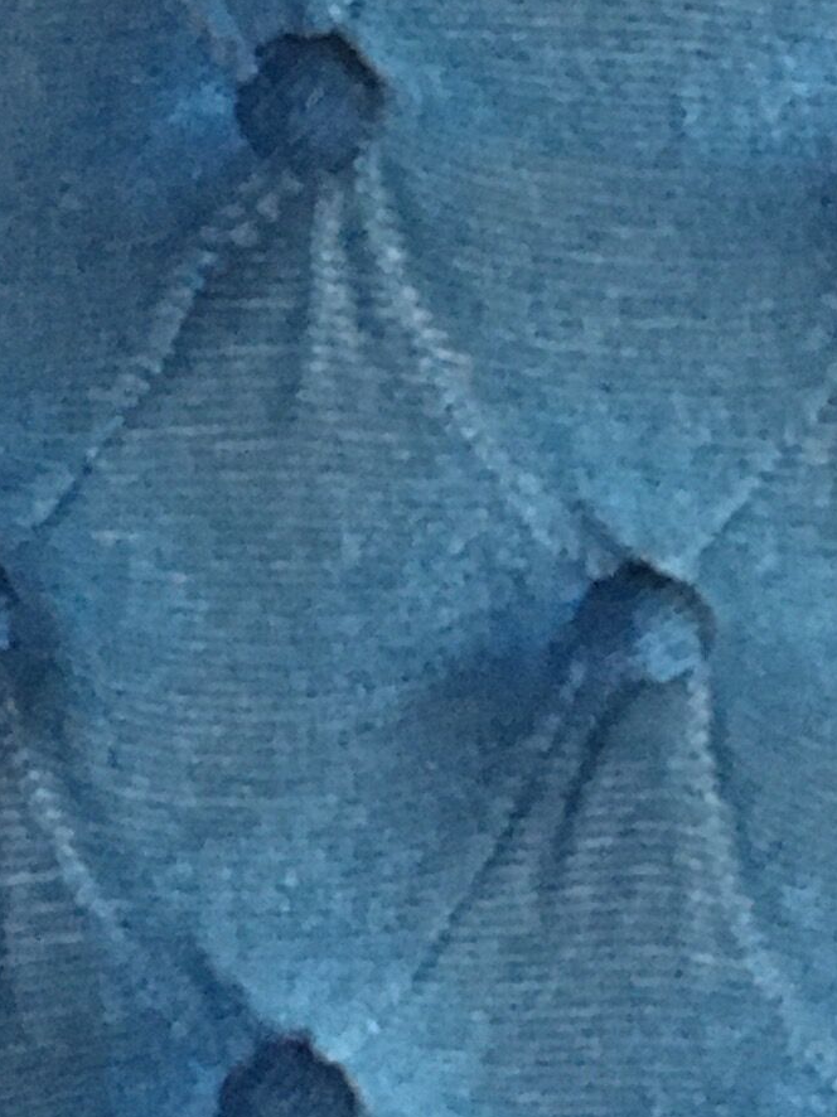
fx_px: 4258
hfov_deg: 11.1
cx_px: 792
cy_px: 378
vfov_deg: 14.9
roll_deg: +0.2
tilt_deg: -31.8
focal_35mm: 132
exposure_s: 1/17
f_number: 2.2
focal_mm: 4.15
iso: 320
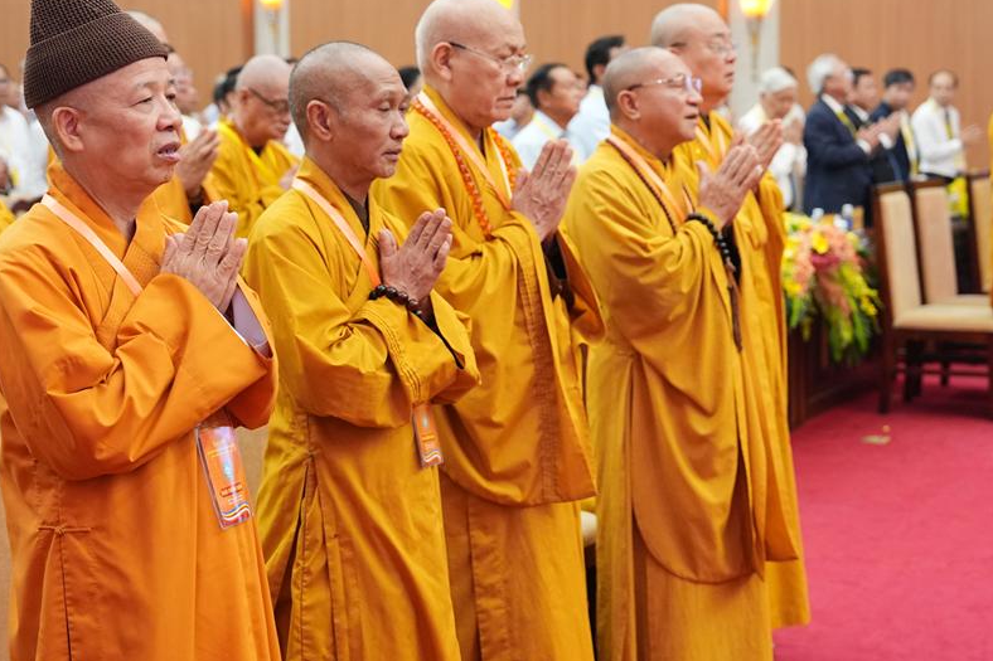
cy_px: 266
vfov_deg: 20.3
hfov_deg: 30.1
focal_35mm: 67
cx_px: 520
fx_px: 1848
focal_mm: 44
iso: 4000
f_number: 3.5
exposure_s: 1/200
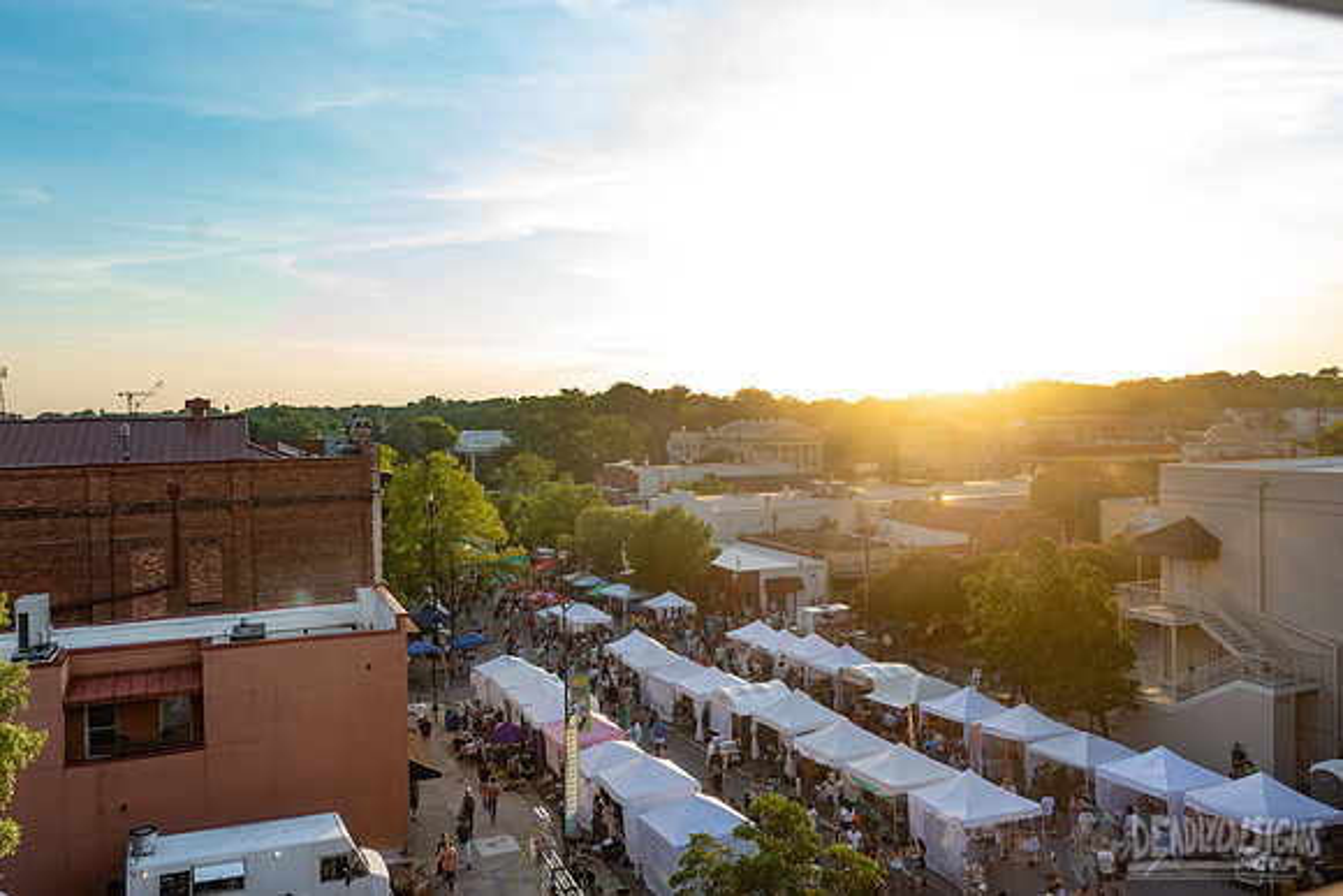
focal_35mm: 27
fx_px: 1012
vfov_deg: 47.8
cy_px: 446
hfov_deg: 67.0
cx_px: 626
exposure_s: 1/640
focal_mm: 24
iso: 400
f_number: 5
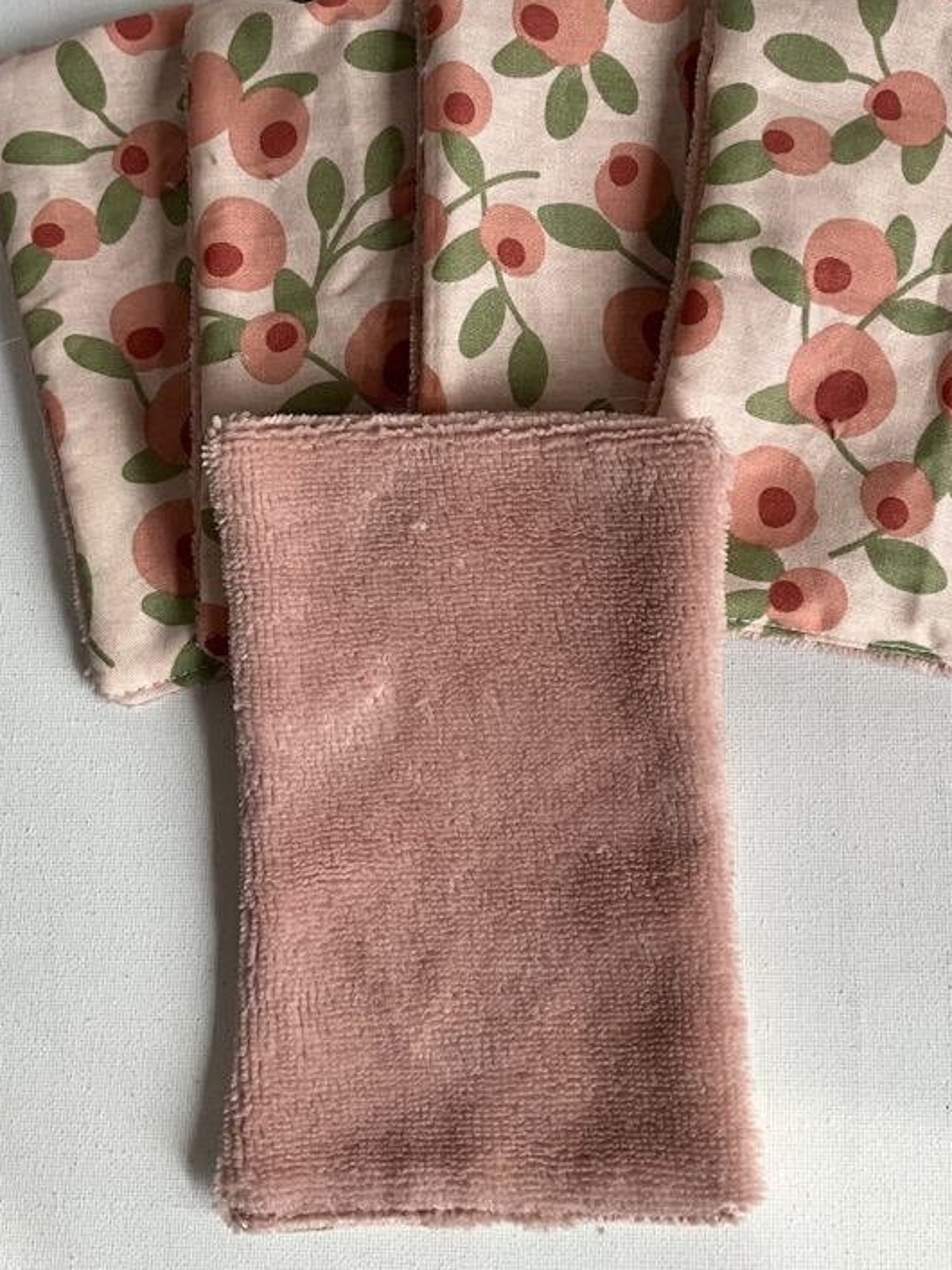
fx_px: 1541
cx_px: 582
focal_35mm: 42
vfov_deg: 44.5
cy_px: 496
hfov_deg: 34.2
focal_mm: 3
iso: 16
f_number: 1.8
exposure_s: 1/126
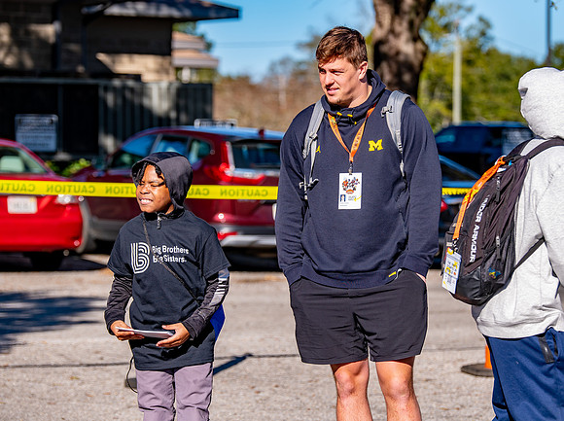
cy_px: 212
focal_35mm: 146
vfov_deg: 10.2
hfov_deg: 13.6
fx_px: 2368
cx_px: 336
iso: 100
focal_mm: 116
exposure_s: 1/1000
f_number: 3.5
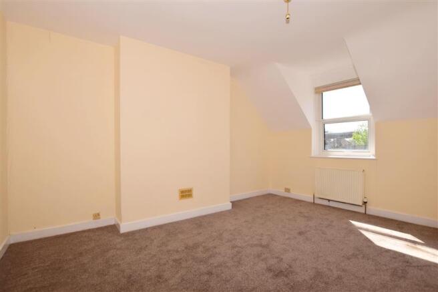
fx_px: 182
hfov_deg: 100.4
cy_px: 146
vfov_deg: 77.3
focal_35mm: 15
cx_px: 219
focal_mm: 10
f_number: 7.1
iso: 200
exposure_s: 1/200
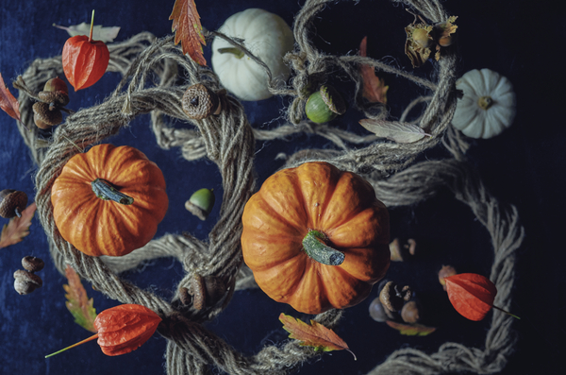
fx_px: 894
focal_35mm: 57
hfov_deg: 35.1
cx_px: 283
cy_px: 188
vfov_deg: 23.7
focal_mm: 38
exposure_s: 1/60
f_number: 6.3
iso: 640
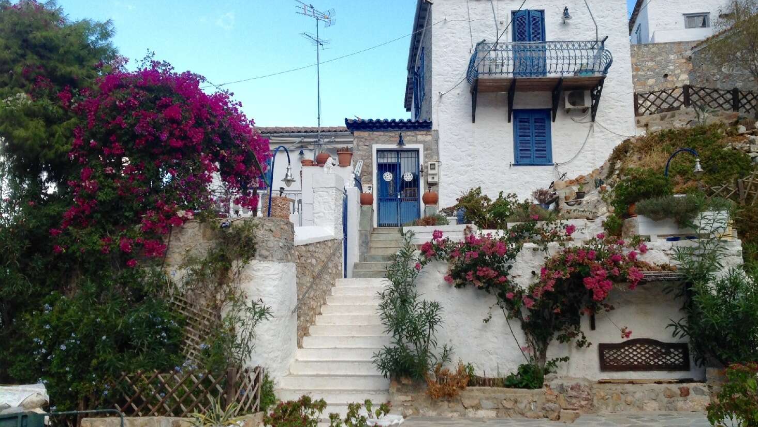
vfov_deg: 30.4
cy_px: 187
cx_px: 388
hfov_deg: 51.6
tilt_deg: +11.8
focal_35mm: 39
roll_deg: -1.7
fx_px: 784
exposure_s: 1/737
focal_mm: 4.28
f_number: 2.4
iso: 50
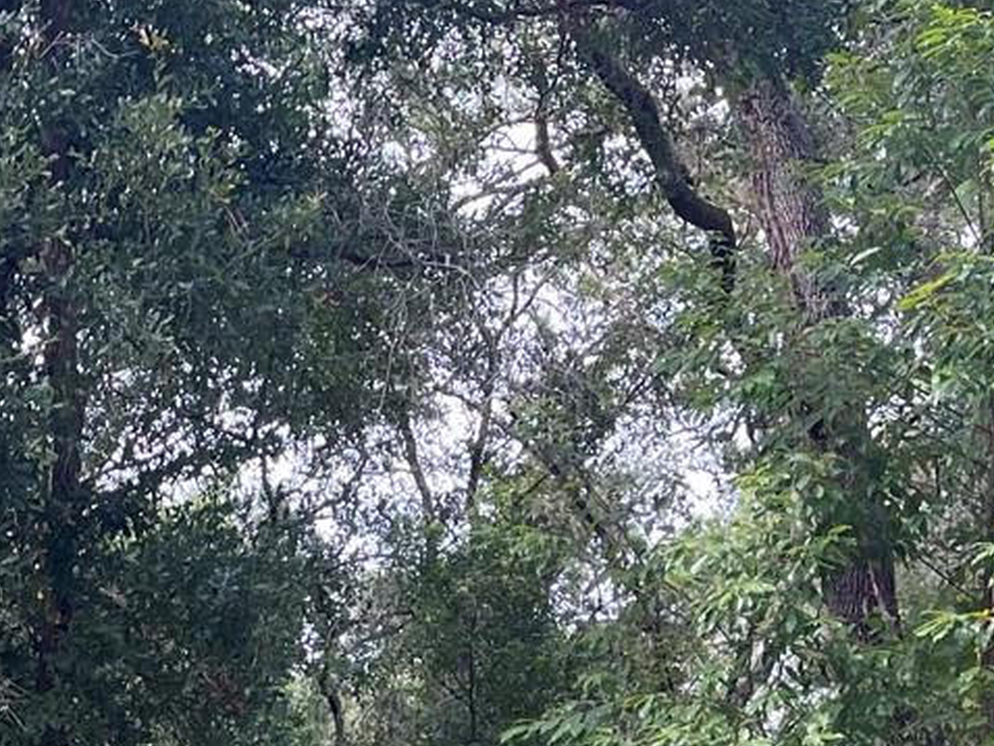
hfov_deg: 20.0
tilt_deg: +3.4
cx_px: -408
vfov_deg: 15.8
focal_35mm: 87
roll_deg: -0.3
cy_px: 1072
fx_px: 2499
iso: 40
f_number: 1.6
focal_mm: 5.1
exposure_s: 1/231
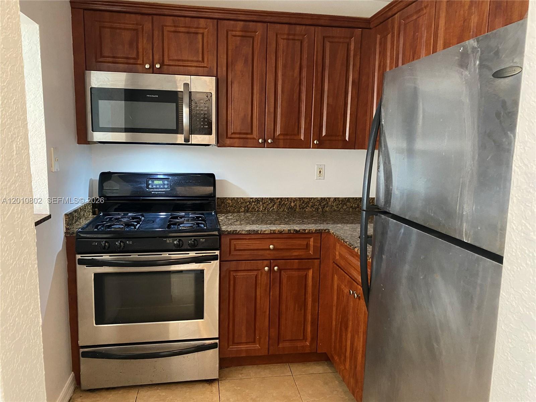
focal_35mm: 26
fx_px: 403
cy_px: 201
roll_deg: -1.3
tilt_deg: -8.8
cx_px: 268
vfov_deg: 53.1
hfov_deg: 67.3
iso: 500
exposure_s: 1/30
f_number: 1.8
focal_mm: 4.25
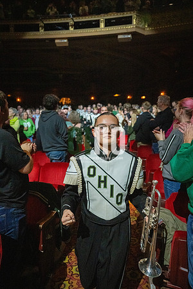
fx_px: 201
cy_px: 144
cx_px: 96
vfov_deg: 71.5
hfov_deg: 51.3
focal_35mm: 25
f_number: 2.8
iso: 12800
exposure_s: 1/500
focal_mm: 25
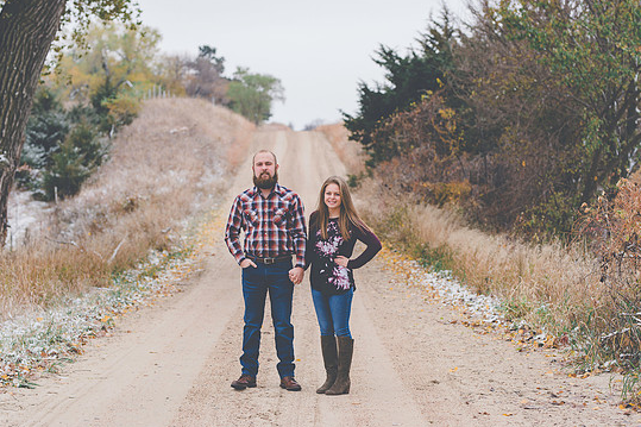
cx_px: 328
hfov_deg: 19.8
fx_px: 1833
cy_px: 234
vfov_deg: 13.3
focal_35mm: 103
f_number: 4
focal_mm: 85
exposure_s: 1/200
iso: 160
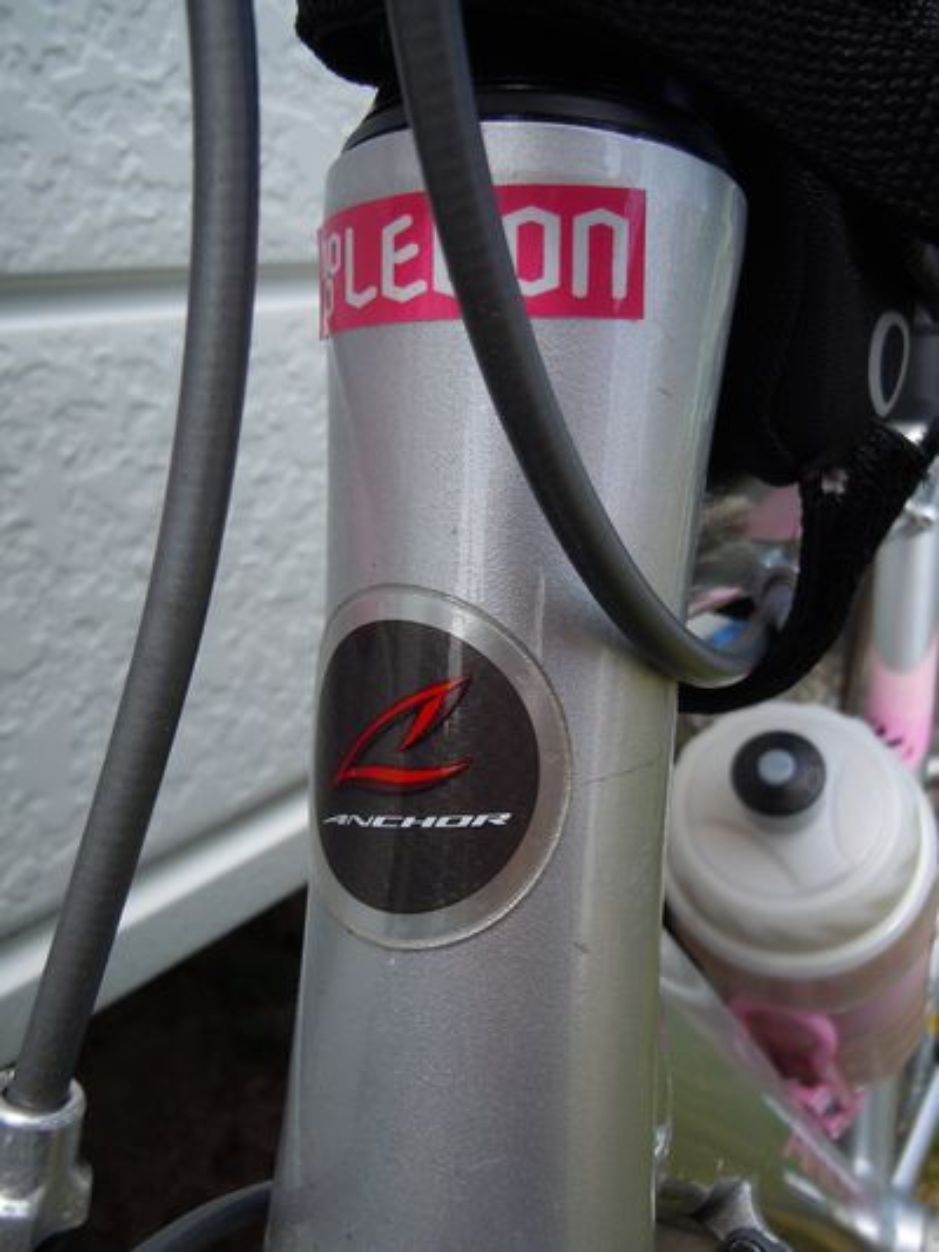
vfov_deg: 55.3
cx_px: 470
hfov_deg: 43.0
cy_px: 626
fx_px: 1193
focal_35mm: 33
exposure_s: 1/400
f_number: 4
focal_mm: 5.9
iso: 100
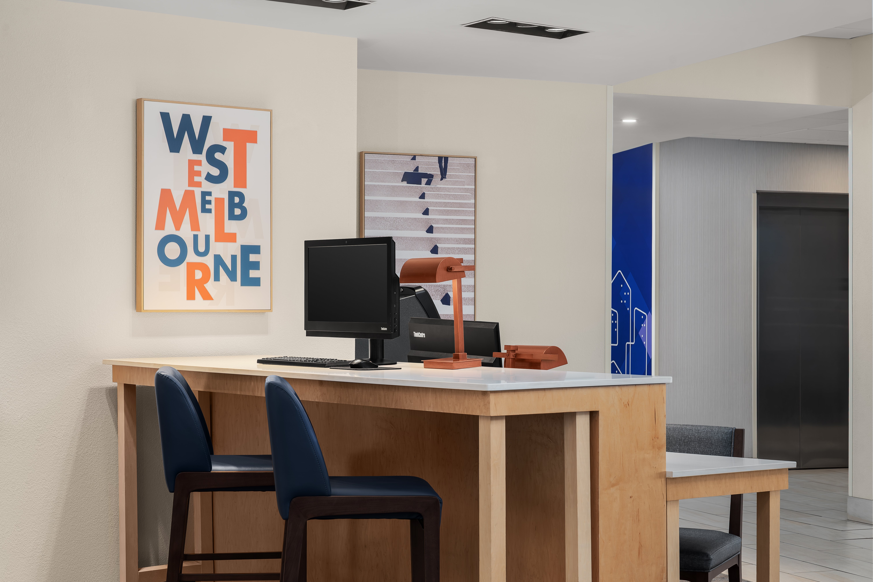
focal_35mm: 62
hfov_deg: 32.4
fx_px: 1503
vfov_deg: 21.9
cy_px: 291
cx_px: 436
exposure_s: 1/20
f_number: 8
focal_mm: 62
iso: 200
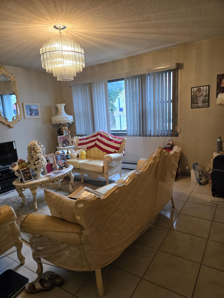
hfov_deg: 58.9
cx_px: 112
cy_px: 149
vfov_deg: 73.9
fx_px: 198
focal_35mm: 23
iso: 250
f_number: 1.8
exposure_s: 1/120
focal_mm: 5.4
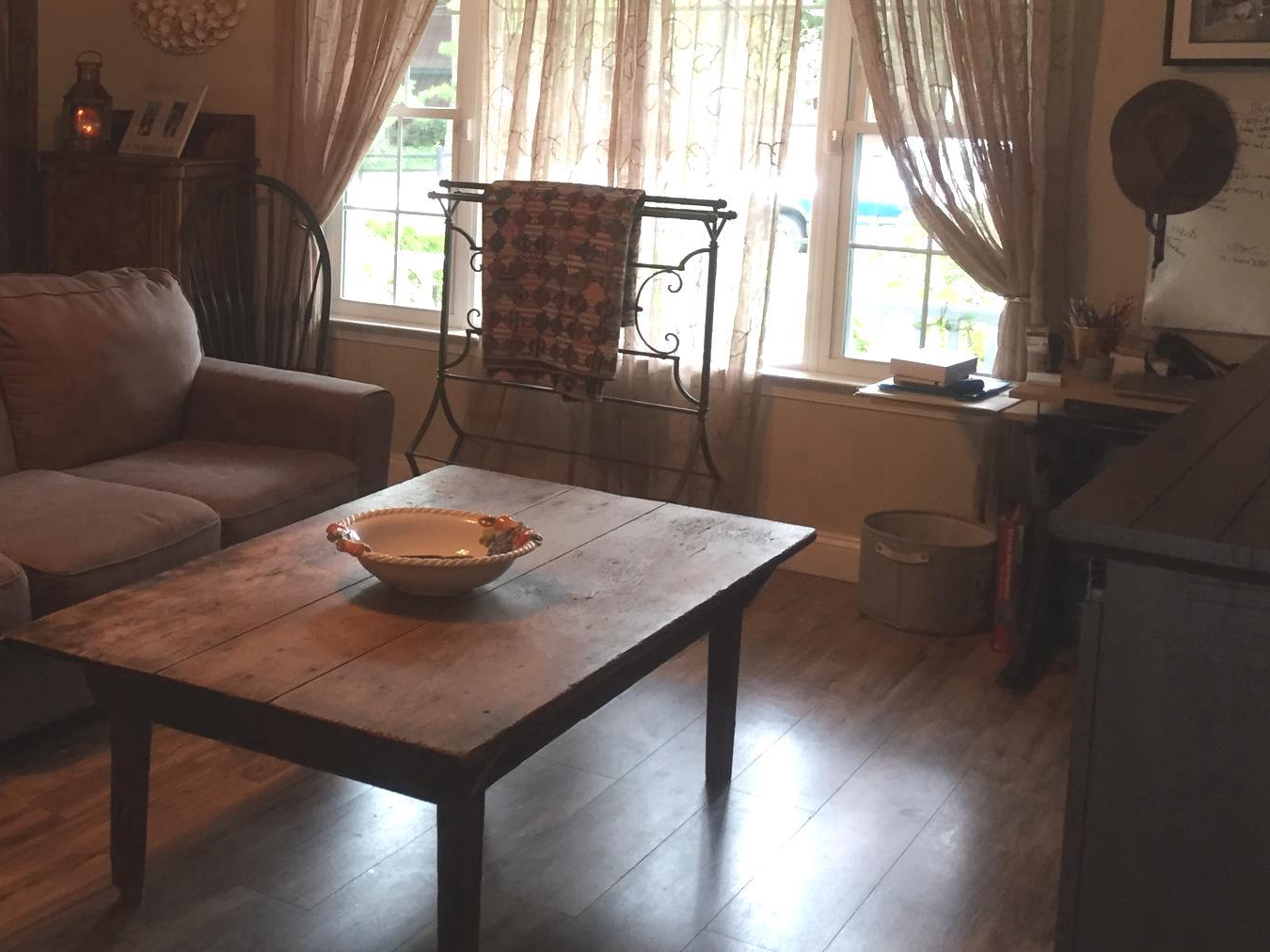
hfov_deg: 41.7
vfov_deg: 32.5
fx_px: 1614
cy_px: 300
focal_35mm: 44
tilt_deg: -6.3
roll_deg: -1.5
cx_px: 326
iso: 125
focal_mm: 4.15
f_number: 2.2
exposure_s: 1/30
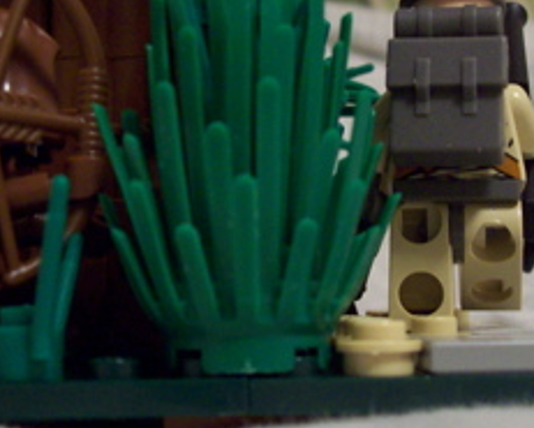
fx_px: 1202
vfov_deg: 20.1
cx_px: 340
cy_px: 164
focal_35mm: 76
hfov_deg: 25.0
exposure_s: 1/8
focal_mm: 6
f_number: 2.7
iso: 200
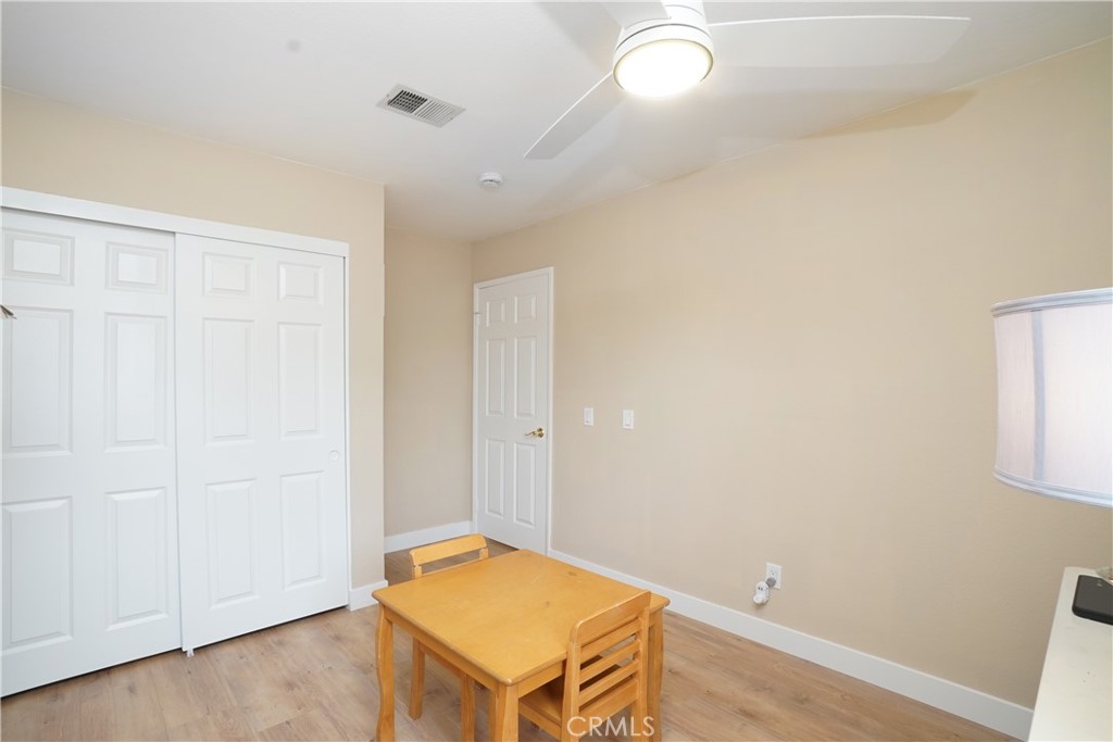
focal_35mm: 15
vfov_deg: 77.3
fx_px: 464
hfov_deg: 100.4
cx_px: 556
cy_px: 371
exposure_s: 1/5
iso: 250
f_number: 11
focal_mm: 10
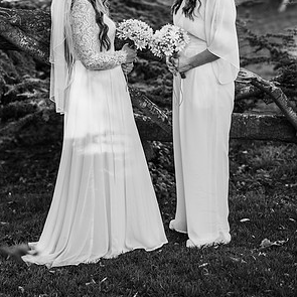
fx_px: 1068
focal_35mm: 110
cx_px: 147
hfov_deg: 15.8
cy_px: 103
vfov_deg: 15.8
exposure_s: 1/640
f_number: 2.5
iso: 100
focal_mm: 85
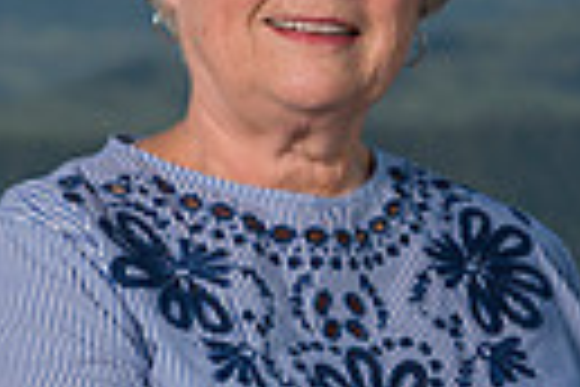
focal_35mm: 314
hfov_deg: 6.5
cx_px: 535
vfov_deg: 4.4
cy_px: 218
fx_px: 5058
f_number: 5
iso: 100
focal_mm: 70
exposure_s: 1/640
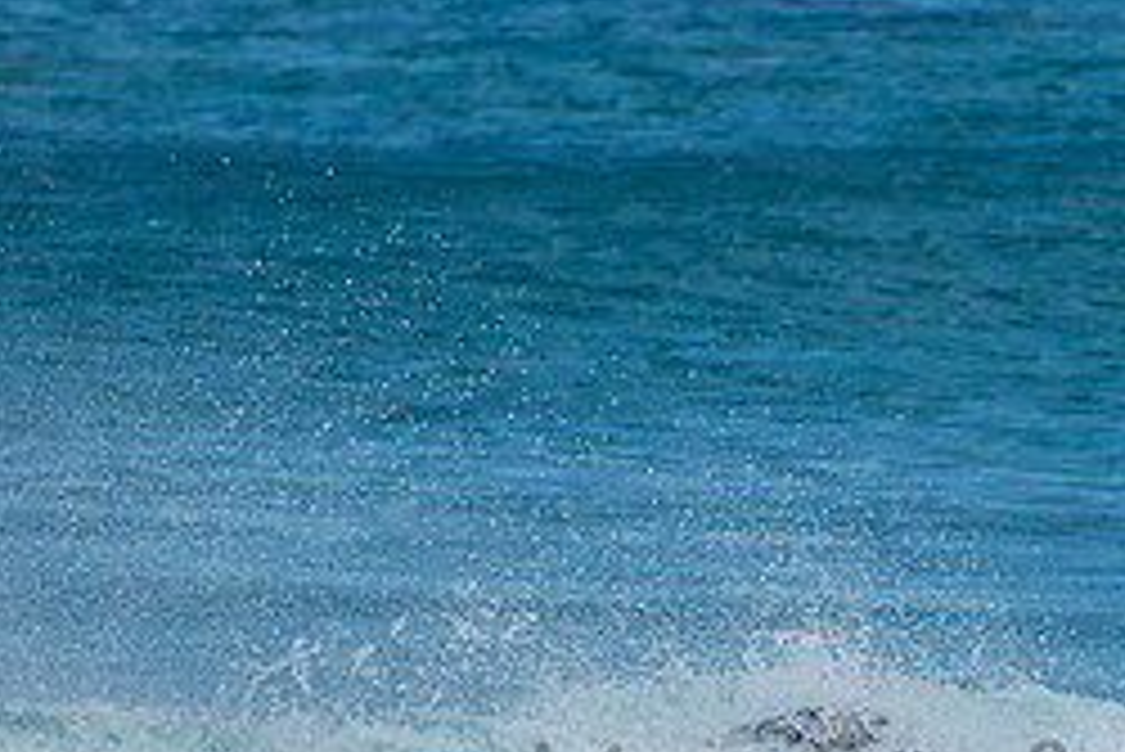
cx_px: 999
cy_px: 772
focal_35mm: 1390
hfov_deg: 1.5
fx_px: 43461
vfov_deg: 1.0
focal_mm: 400
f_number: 5.6
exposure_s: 1/1250
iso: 180
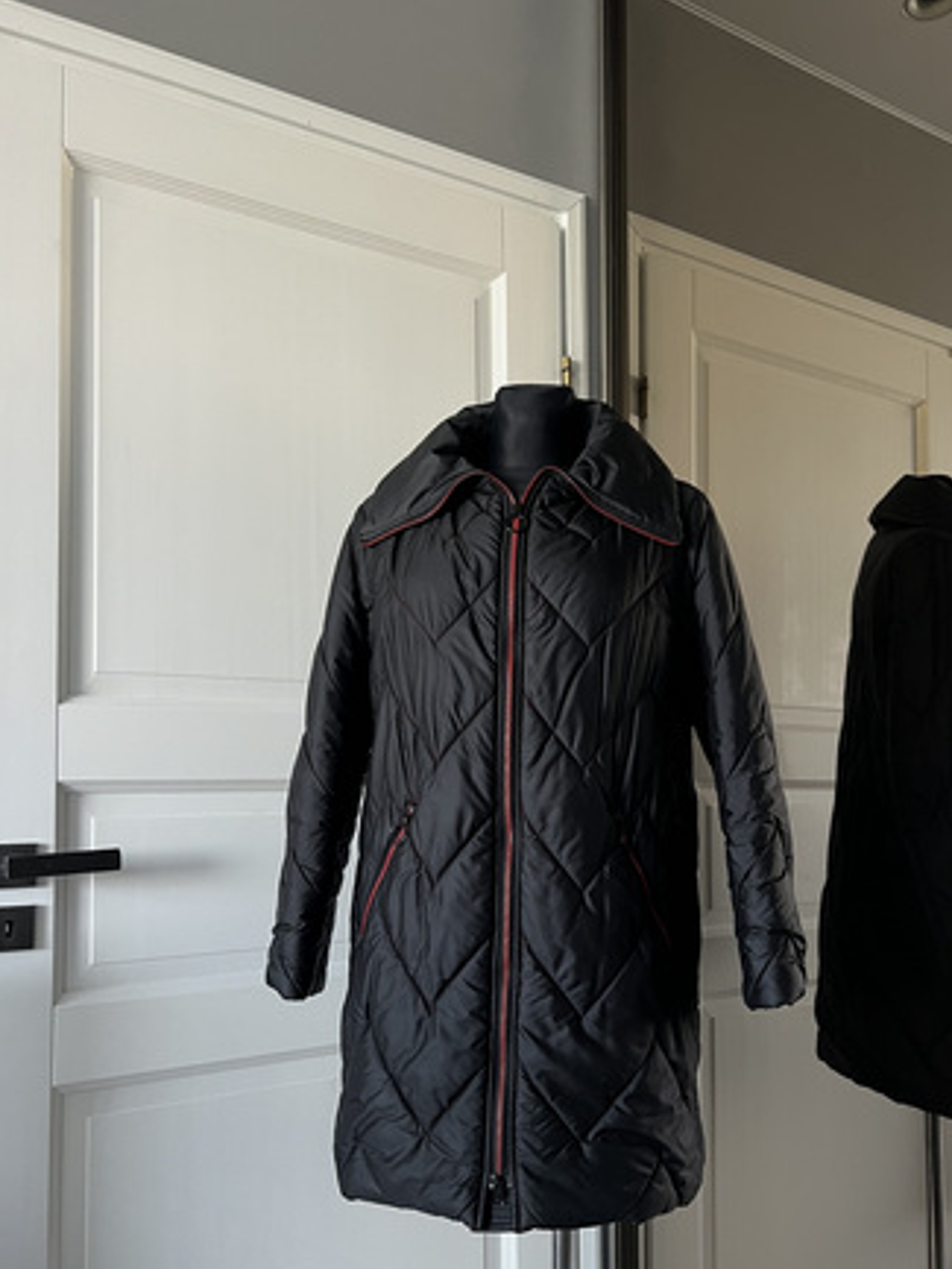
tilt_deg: +3.9
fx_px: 1100
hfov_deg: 46.7
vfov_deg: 59.7
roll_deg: +0.8
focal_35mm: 30
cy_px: 724
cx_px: 540
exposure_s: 1/60
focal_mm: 5.7
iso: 320
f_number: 1.5
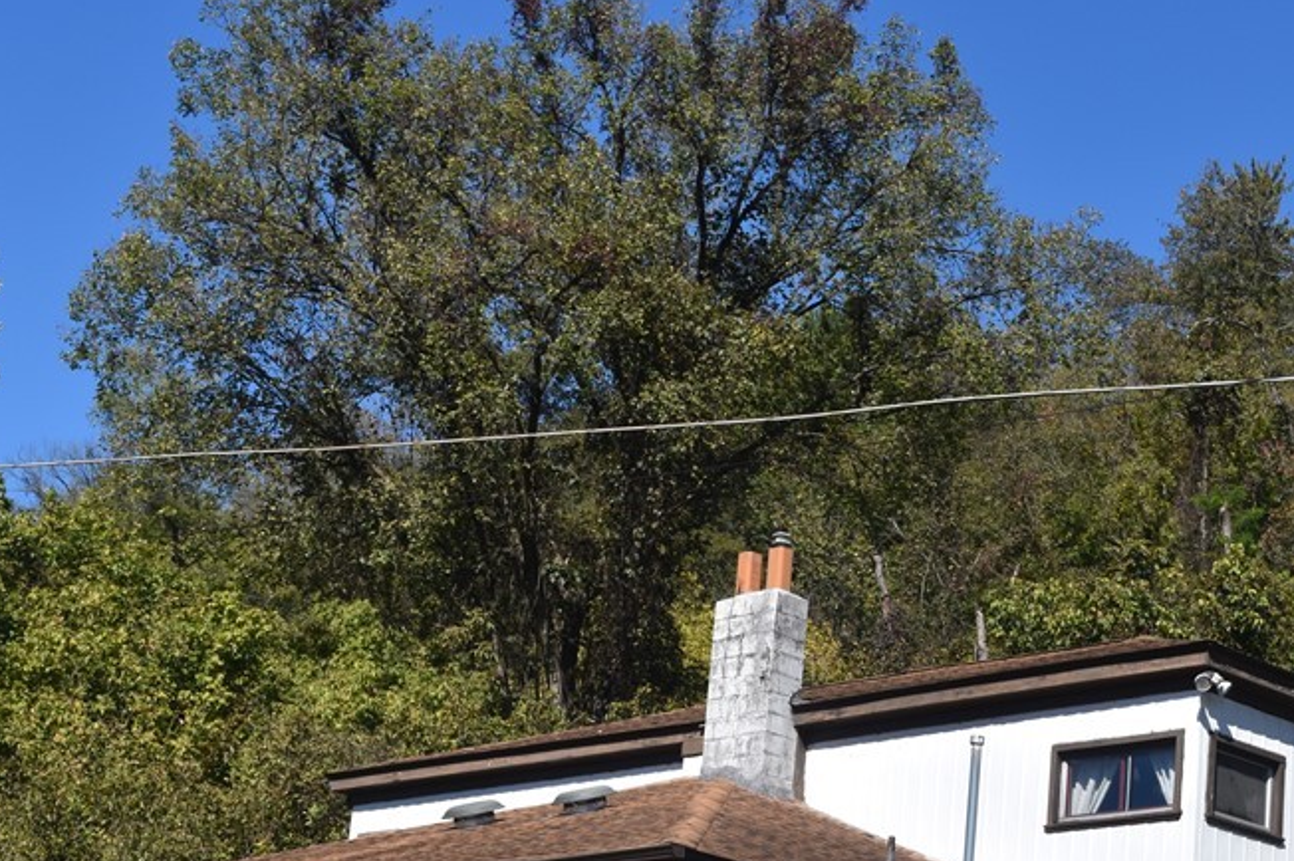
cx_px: 798
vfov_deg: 16.0
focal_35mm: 85
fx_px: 3054
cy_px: 667
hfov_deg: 23.9
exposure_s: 1/500
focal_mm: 34
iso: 200
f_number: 11
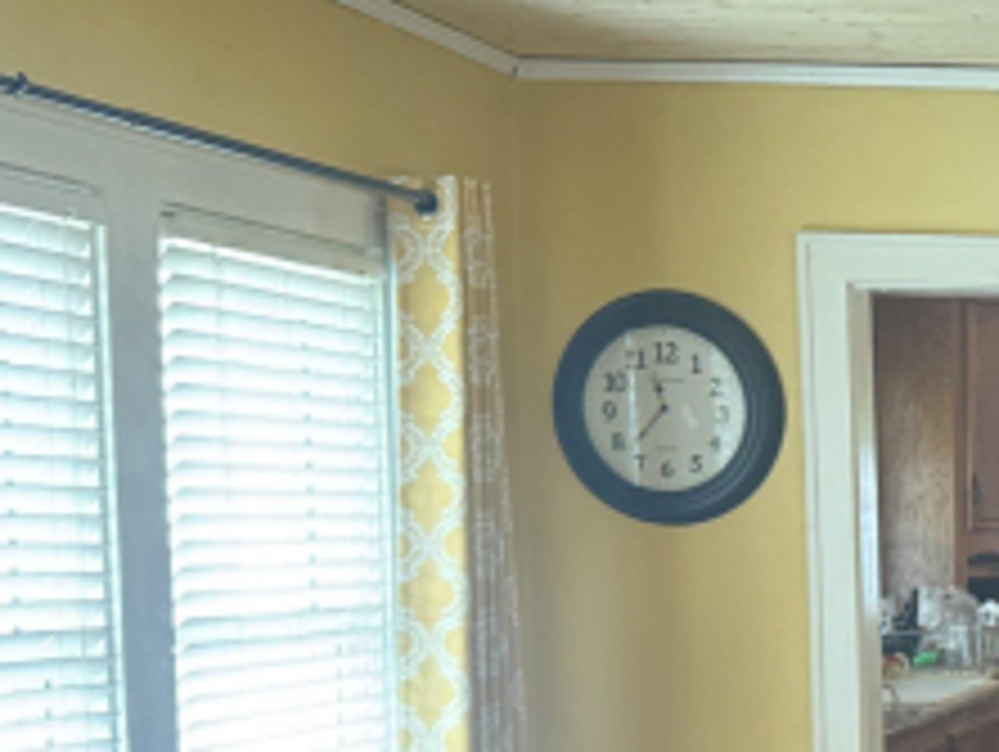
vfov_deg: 20.0
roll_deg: -0.9
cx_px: 1415
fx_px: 2080
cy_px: 707
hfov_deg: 22.9
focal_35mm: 72
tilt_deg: -6.1
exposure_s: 1/60
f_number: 1.78
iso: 640
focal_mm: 6.76
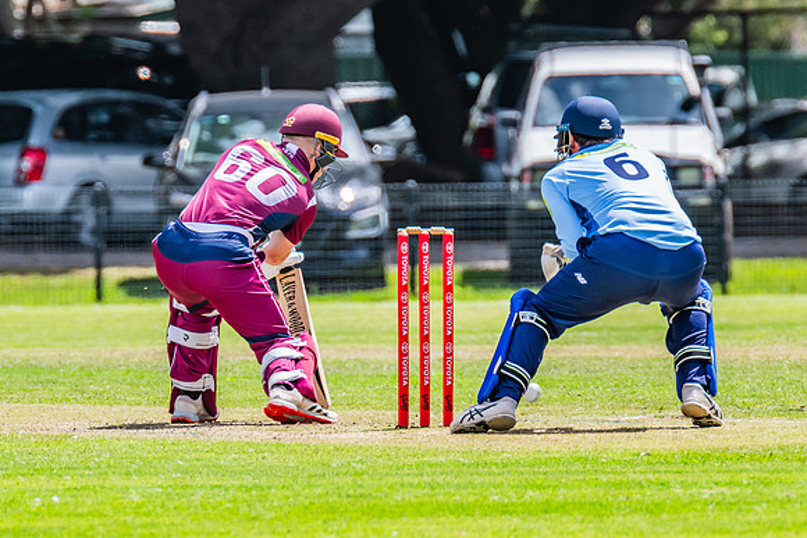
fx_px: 19135
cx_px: 280
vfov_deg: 1.6
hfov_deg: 2.4
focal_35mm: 853
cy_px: 228
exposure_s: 1/1250
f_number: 9
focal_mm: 600
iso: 800
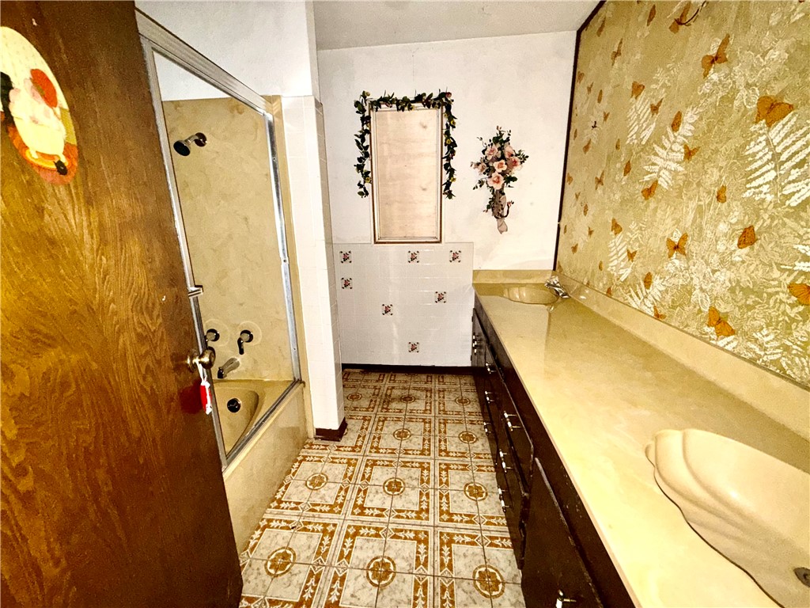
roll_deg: +0.9
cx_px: 405
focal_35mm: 14
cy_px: 304
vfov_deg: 85.7
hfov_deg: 102.1
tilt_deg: -15.0
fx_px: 328
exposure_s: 1/17
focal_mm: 2.22
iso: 200
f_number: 2.2
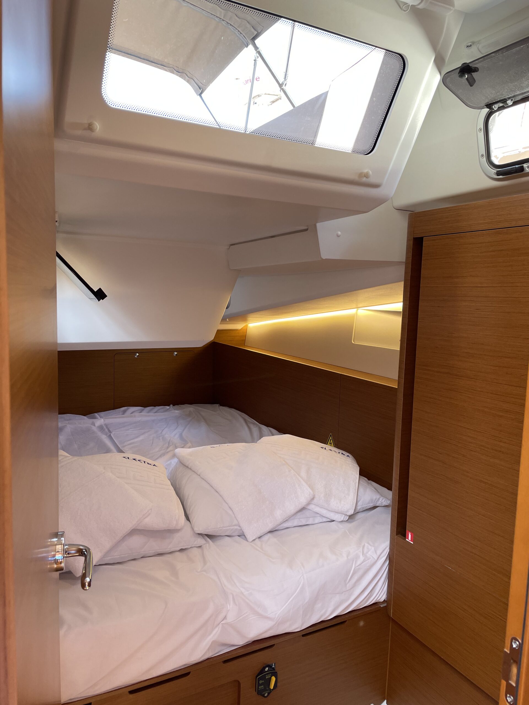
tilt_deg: -6.5
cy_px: 352
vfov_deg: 67.3
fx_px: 530
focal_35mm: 26
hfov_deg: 53.1
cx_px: 264
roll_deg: -0.4
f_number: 1.6
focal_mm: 4.2
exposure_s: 1/121
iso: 80
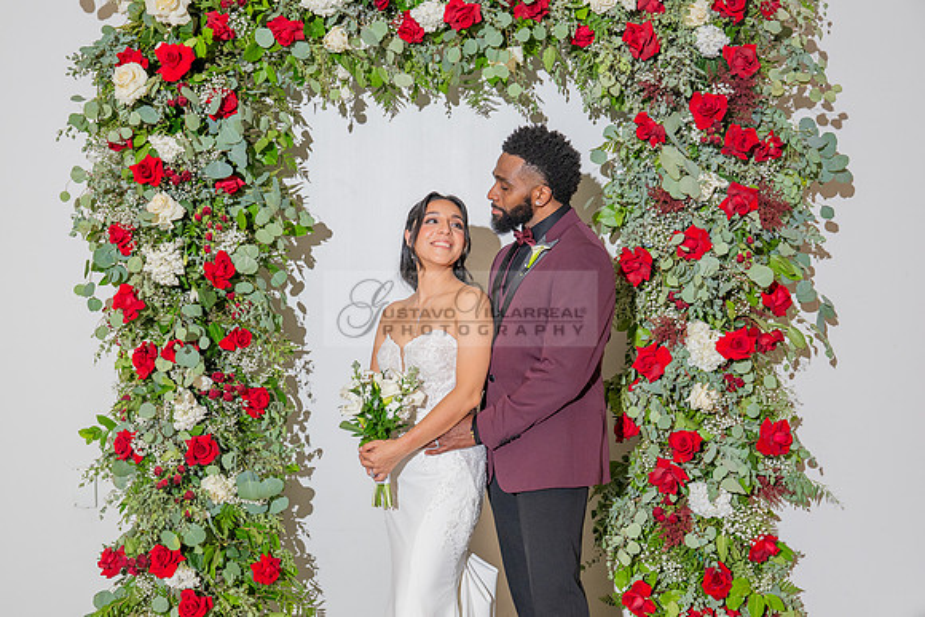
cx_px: 411
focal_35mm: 51
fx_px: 1301
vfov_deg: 26.7
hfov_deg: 39.1
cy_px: 341
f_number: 4
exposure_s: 1/200
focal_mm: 45
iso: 800
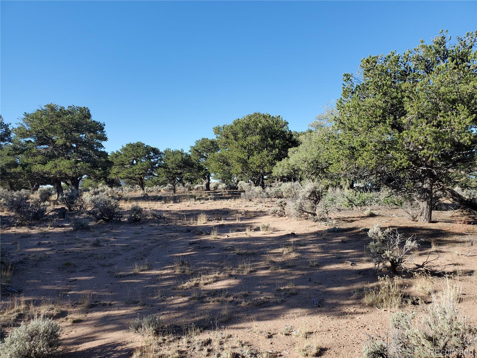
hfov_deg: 67.3
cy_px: 179
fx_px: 358
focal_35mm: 26
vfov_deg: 53.1
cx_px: 238
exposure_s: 1/728
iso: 50
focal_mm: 4.3
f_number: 2.4
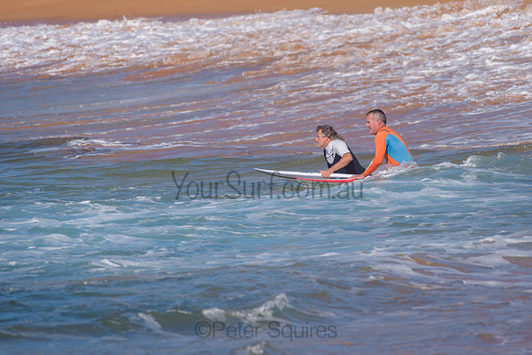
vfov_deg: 2.2
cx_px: 326
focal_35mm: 613
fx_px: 9057
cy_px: 137
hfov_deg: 3.4
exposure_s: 1/2000
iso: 160
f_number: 5.6
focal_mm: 500
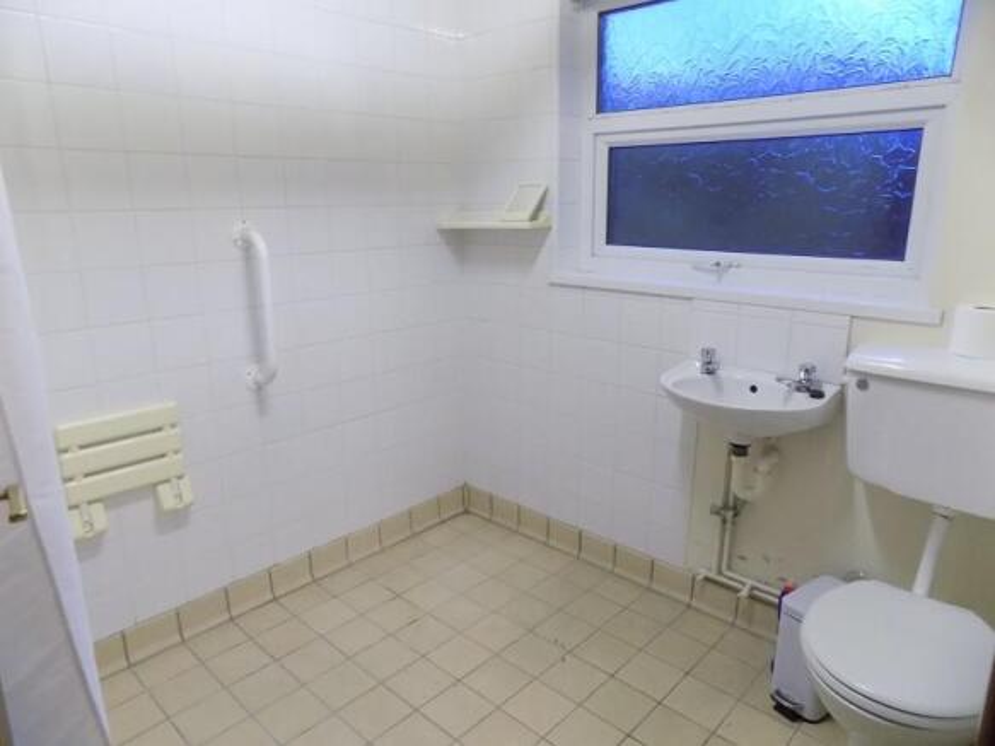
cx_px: 498
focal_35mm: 23
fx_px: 661
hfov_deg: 73.9
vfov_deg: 58.9
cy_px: 373
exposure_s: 1/10
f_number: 3.1
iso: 400
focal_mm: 4
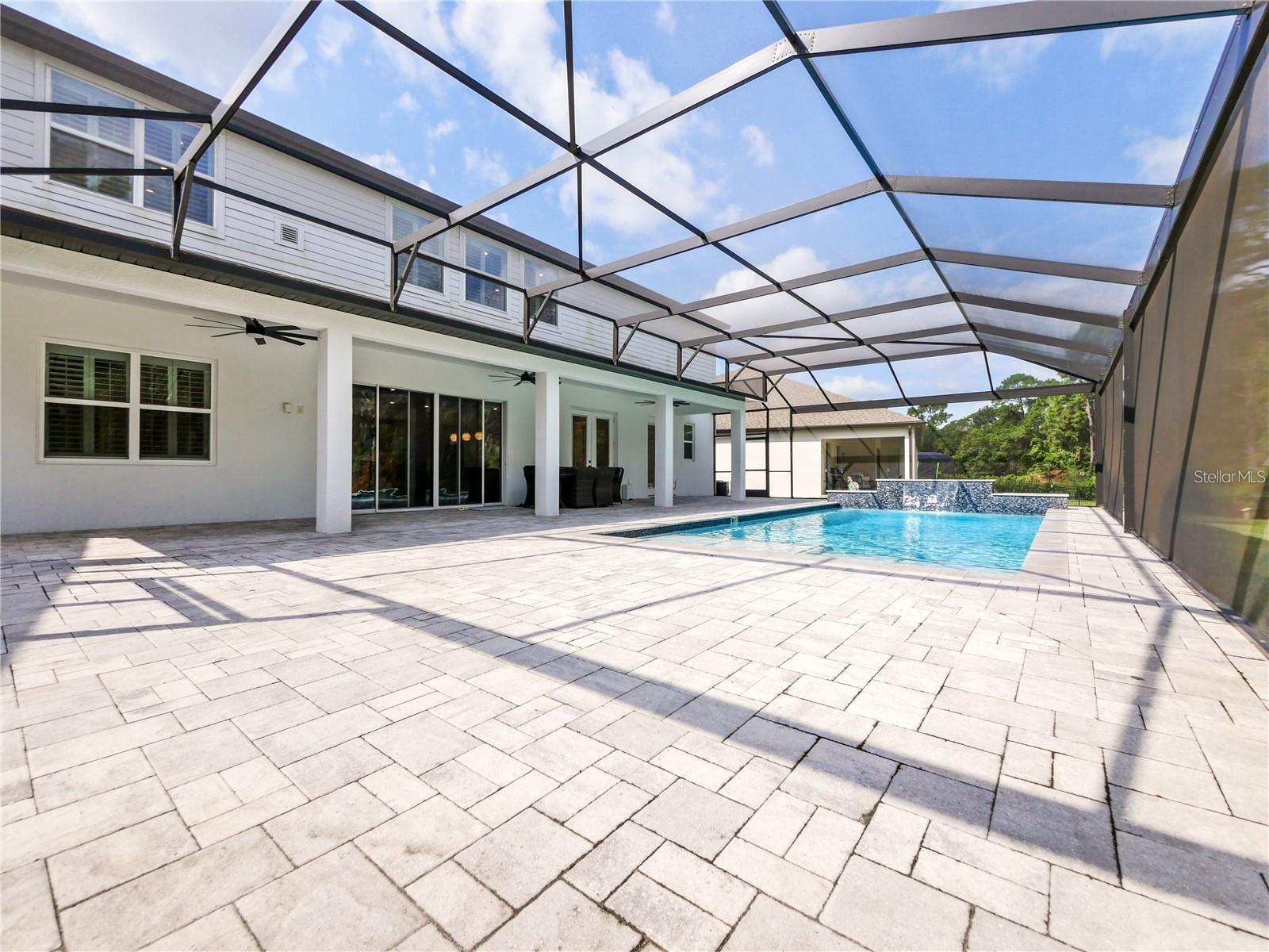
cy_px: 476
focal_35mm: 14
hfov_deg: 102.1
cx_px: 634
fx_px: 513
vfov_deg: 85.7
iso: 200
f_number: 7.1
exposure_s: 1/320
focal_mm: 7
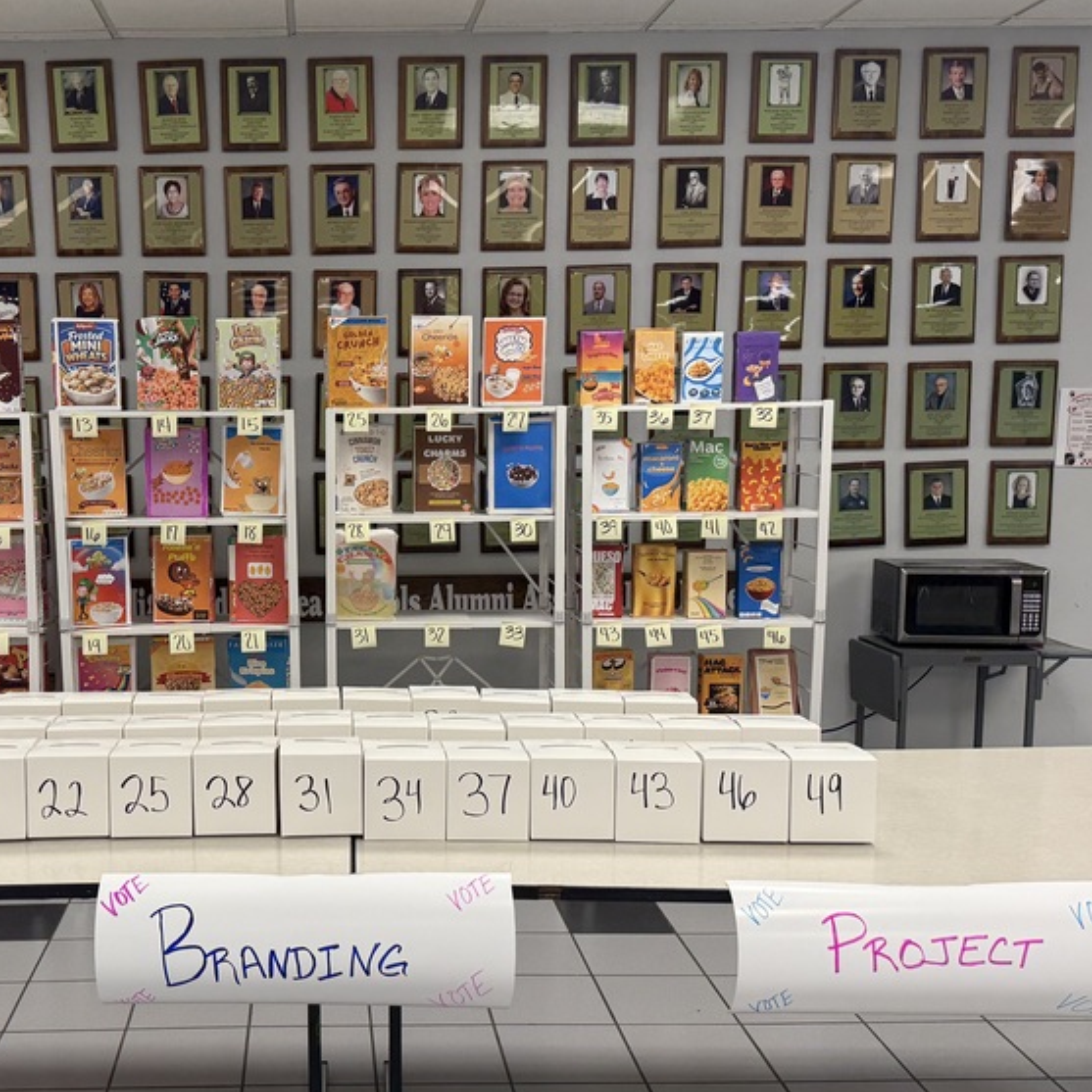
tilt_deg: -6.2
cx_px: 322
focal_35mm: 39
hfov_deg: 42.0
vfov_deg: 42.8
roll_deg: +0.3
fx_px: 1392
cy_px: 578
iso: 125
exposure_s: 1/120
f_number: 1.78
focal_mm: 6.76
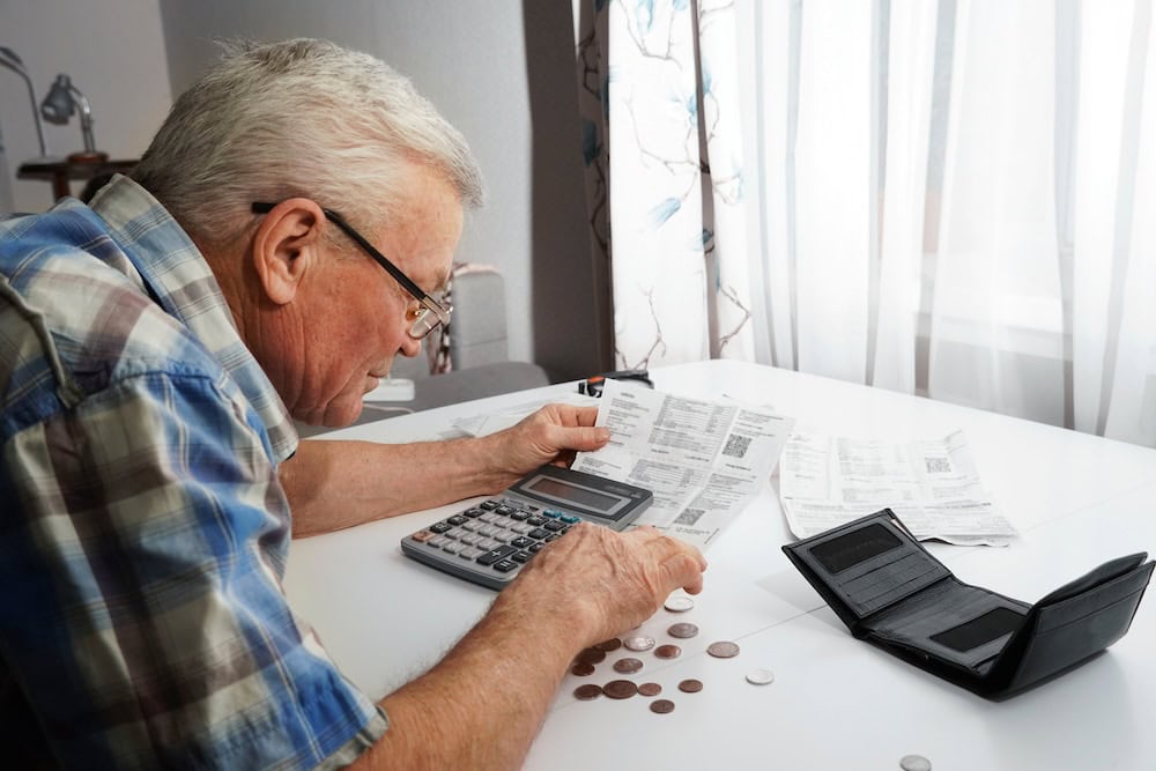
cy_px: 386
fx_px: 1108
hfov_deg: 55.1
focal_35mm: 34
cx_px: 578
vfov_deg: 38.4
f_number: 4.5
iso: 100
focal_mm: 23
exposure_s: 1/160
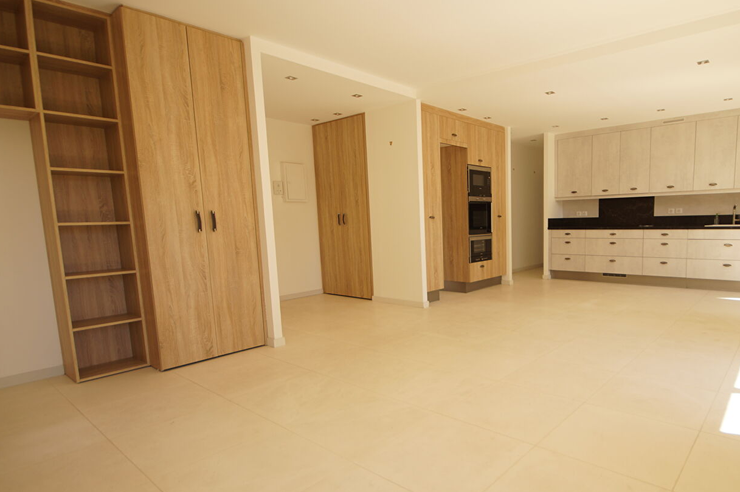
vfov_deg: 61.6
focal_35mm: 20
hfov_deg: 82.2
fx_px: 411
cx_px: 468
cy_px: 279
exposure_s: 1/80
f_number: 4.5
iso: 100
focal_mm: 10
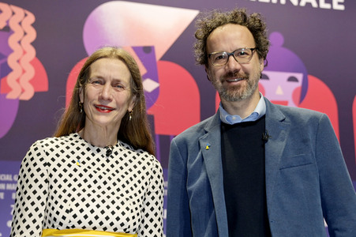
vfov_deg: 18.9
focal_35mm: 72
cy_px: 118
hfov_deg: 28.1
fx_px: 711
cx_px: 178
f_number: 5.6
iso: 2000
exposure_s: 1/100
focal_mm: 72
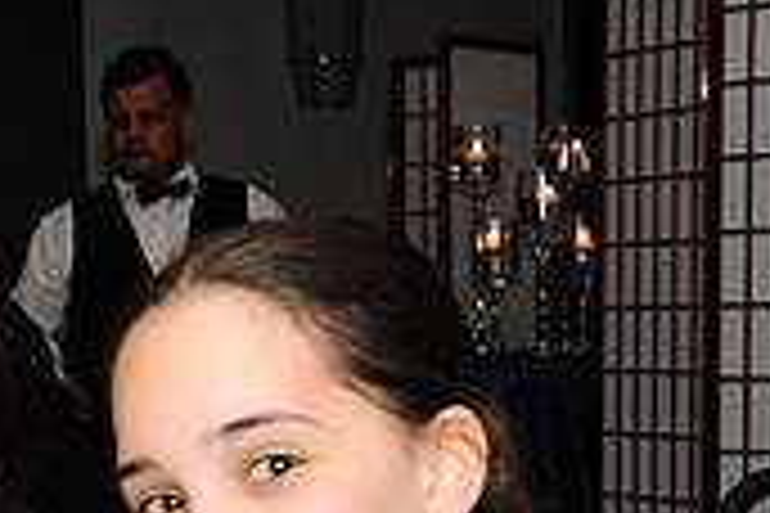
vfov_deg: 10.2
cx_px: 108
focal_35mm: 132
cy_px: 668
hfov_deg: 15.4
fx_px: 2823
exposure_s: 1/60
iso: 500
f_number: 5
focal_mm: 26
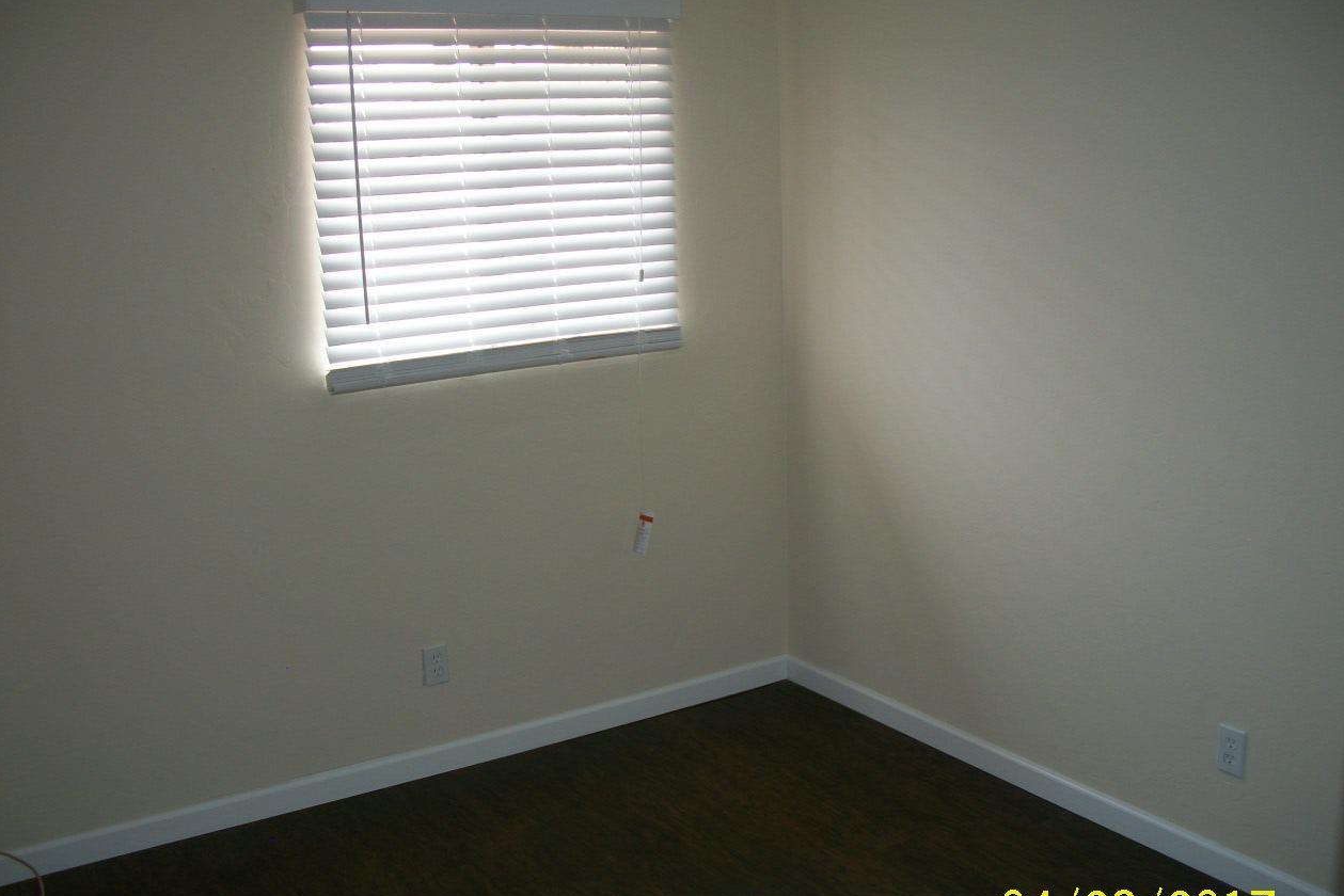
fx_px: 1382
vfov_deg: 35.9
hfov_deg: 51.9
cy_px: 508
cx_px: 662
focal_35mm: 37
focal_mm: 6.3
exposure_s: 1/60
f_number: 3.1
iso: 80
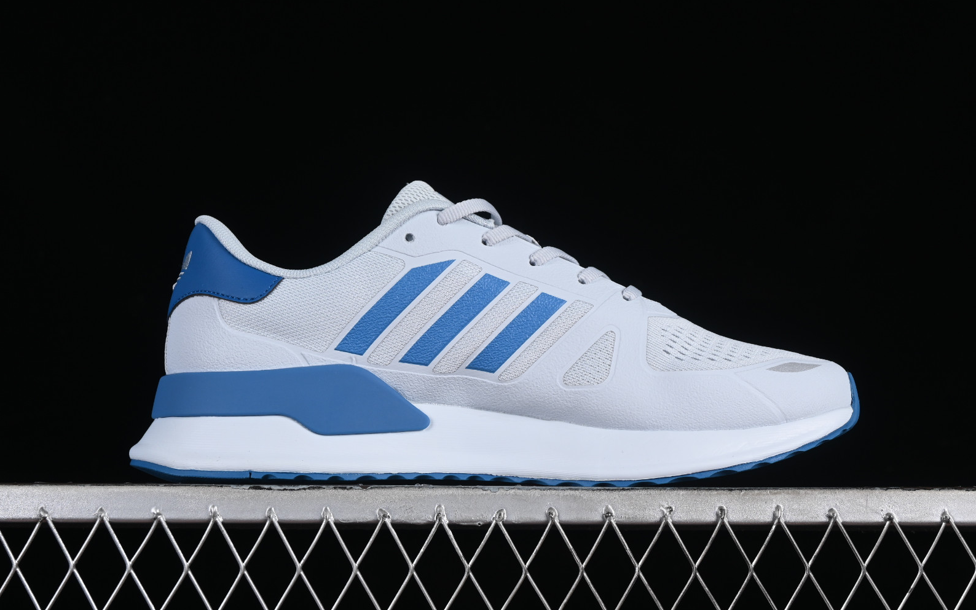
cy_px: 286
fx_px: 2048
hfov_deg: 26.8
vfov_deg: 16.9
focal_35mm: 77
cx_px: 486
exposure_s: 1/80
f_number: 8
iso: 160
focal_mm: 50
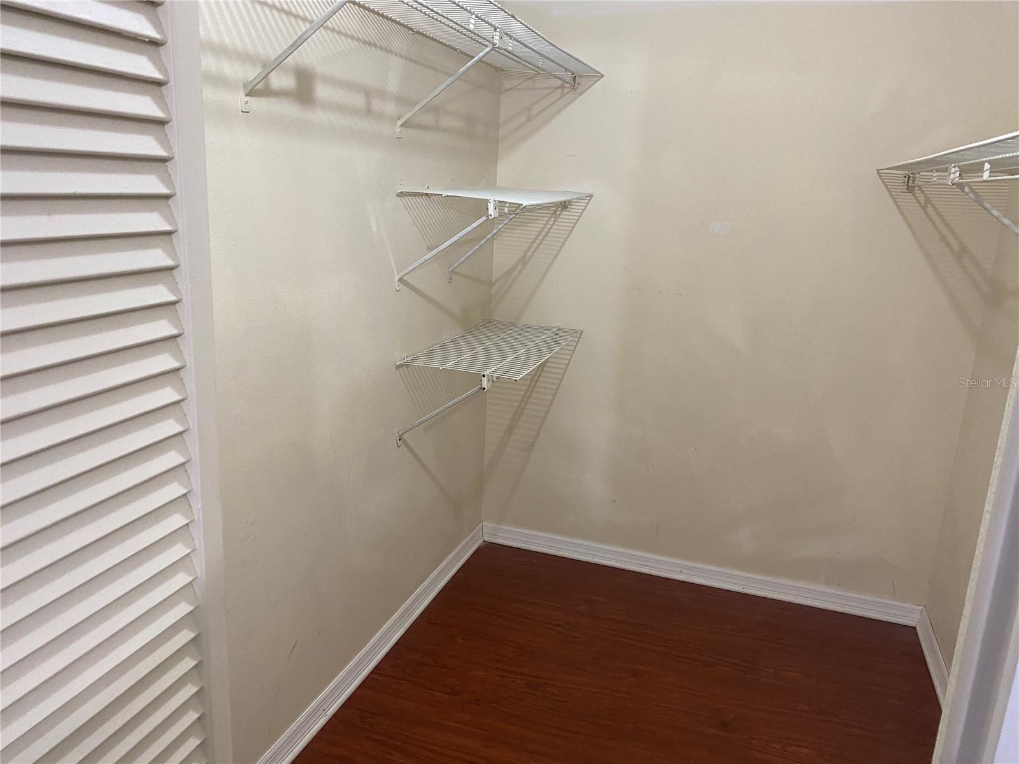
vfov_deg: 53.1
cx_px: 510
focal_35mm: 26
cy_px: 382
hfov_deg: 67.3
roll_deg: -3.3
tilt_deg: -14.9
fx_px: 765
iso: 160
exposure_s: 1/60
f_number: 1.8
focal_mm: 4.25
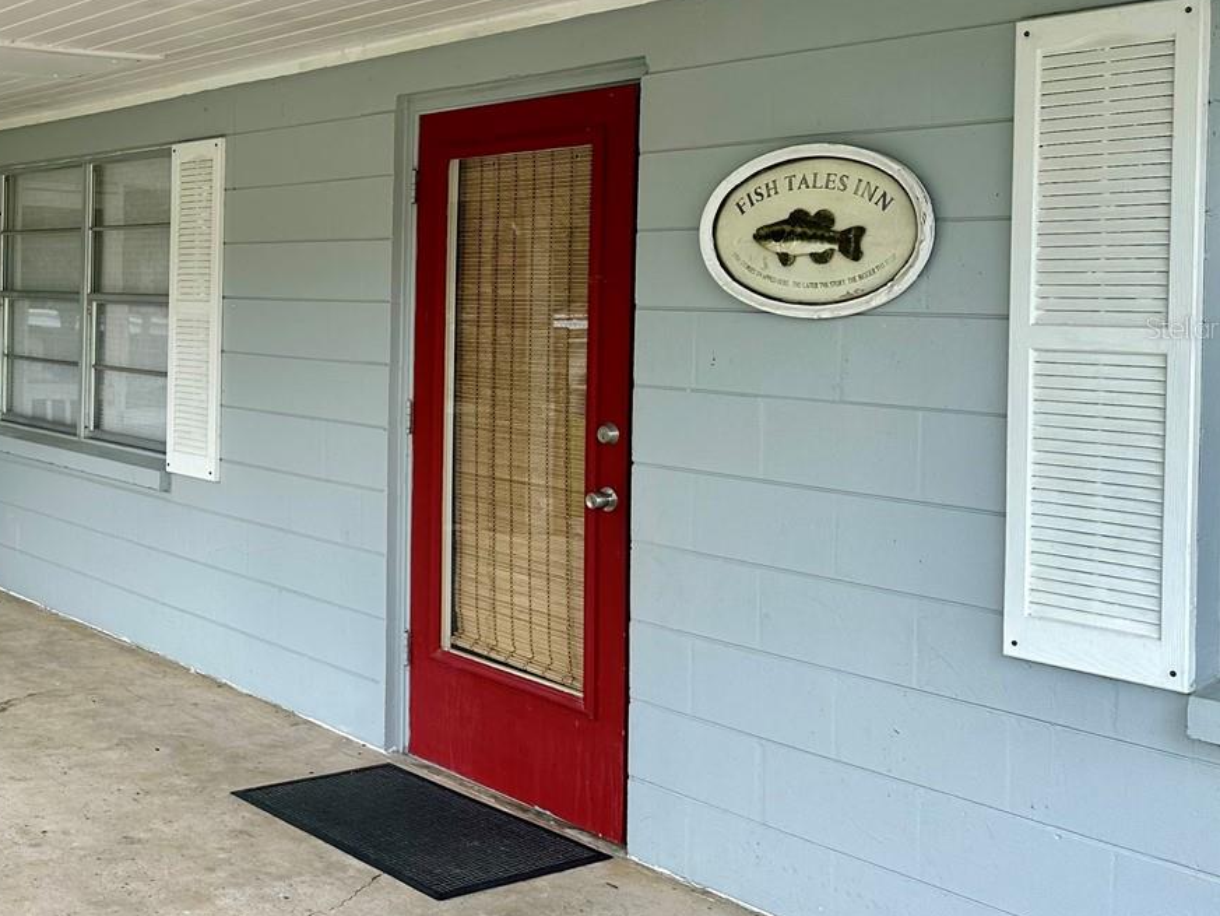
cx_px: 159
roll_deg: -0.9
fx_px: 1551
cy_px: 327
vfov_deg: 32.7
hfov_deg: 40.2
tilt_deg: -0.3
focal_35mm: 44
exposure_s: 1/762
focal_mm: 6.86
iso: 80
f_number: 1.78
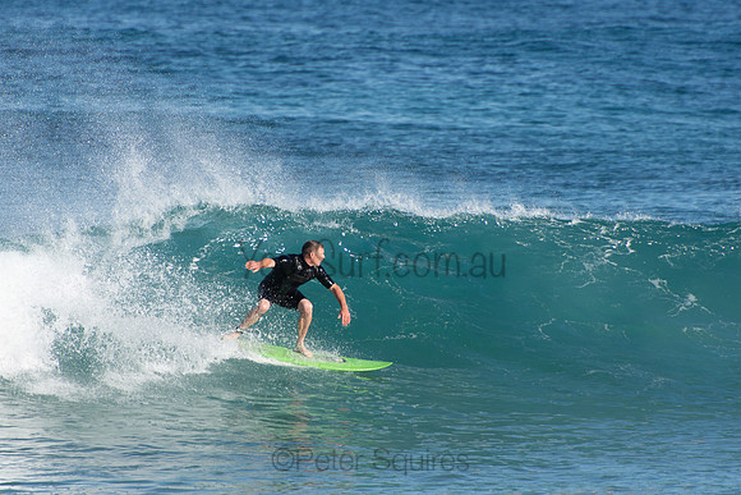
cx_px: 370
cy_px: 248
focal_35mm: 600
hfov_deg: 3.4
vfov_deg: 2.3
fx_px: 12352
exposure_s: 1/1250
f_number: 5.6
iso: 280
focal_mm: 400
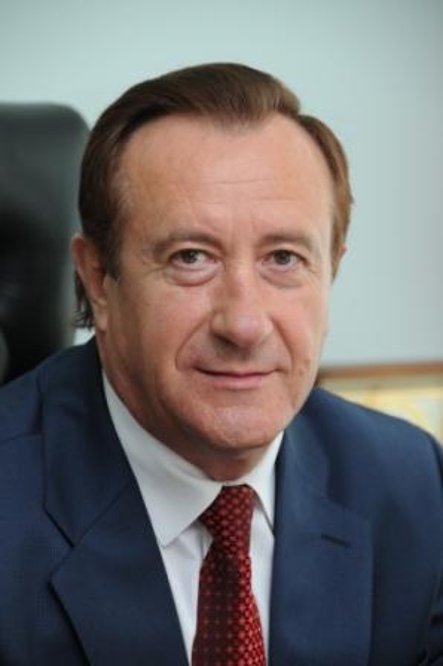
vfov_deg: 10.6
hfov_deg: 7.0
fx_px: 3605
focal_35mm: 195
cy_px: 333
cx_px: 222
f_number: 5.6
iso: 320
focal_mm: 130
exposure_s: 1/60
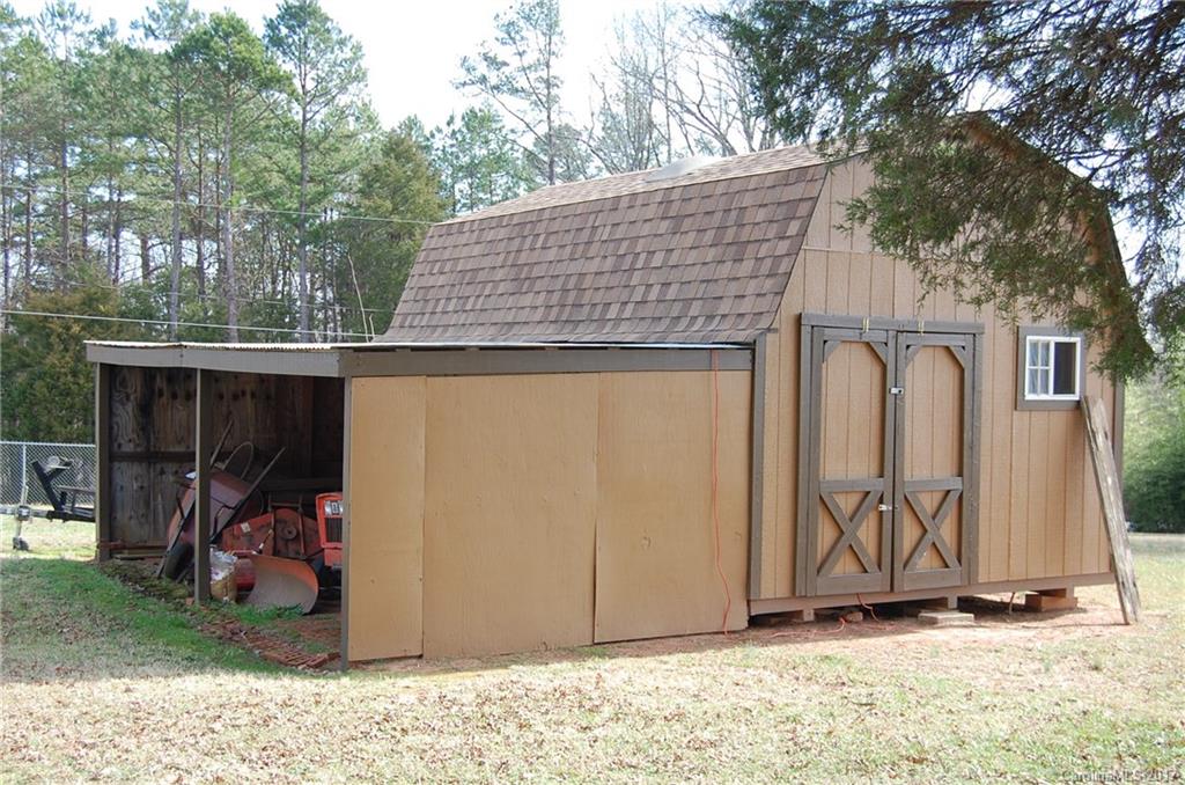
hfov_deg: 42.4
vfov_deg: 28.8
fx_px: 1527
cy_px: 392
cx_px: 592
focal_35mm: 46
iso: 200
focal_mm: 31
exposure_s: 1/160
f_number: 6.3
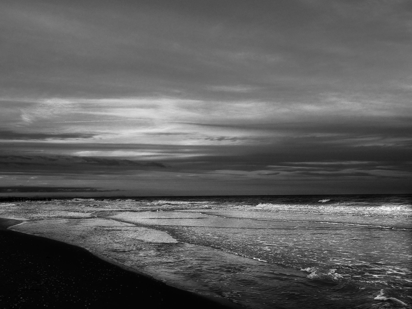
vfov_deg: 44.2
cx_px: 206
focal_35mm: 32
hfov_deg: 56.8
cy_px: 154
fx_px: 381
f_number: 5.6
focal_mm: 16
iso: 400
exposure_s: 1/250
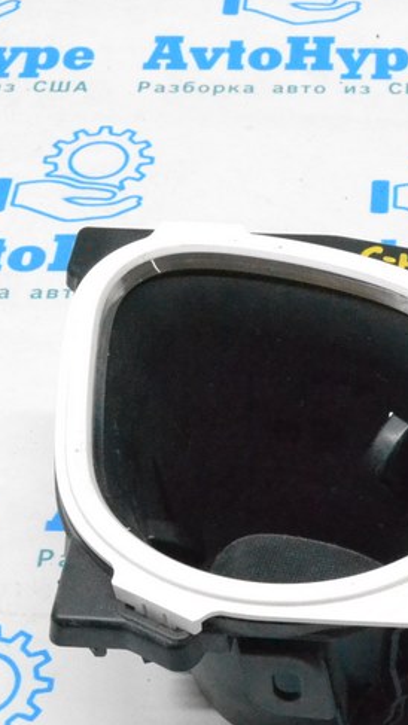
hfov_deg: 13.8
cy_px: 450
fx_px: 1654
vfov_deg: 24.7
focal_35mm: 86
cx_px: 453
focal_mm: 26
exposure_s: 1/100
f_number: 13
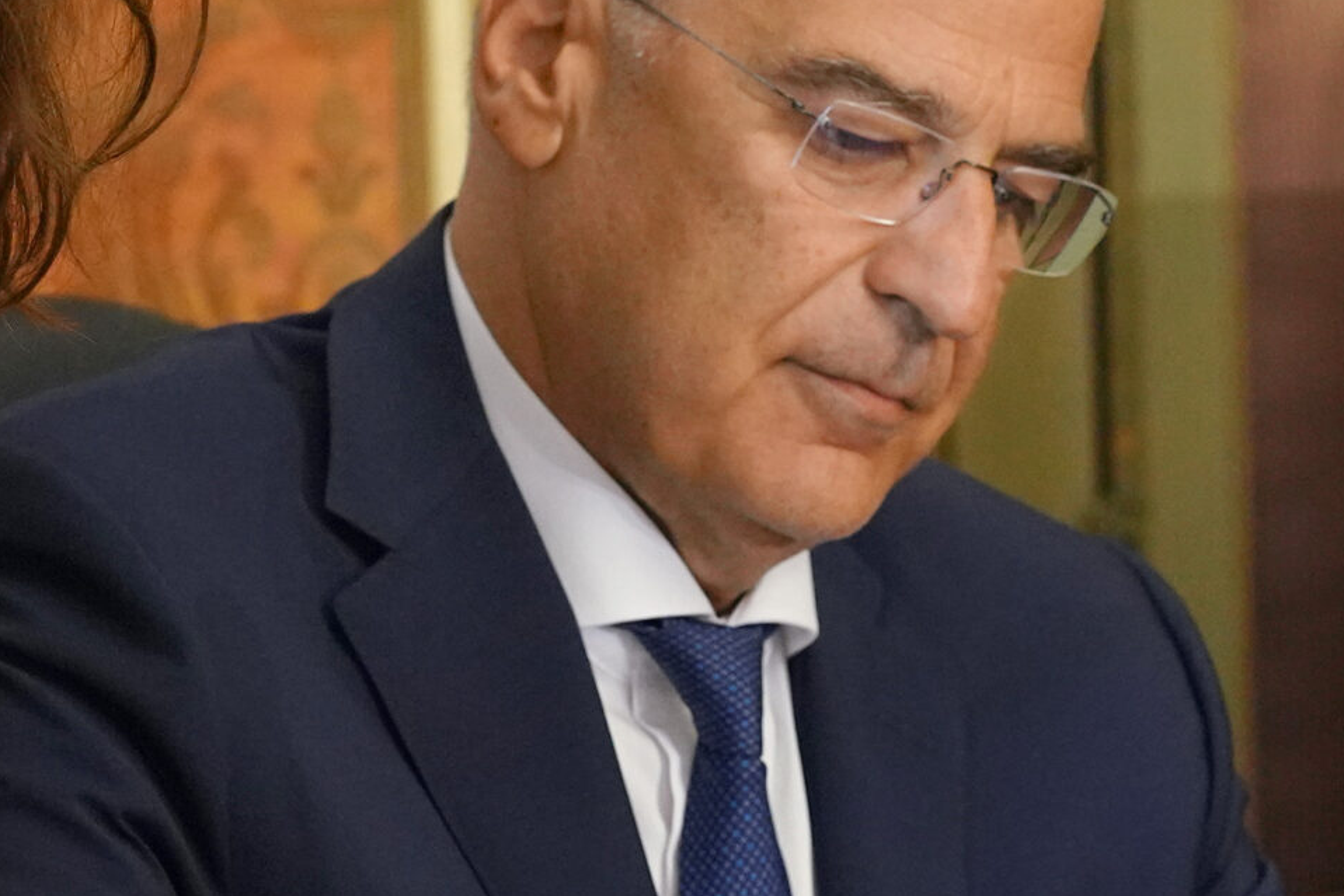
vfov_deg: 7.3
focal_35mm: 187
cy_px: 675
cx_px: 770
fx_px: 6982
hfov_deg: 11.0
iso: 3200
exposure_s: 1/200
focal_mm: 70
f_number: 4.5
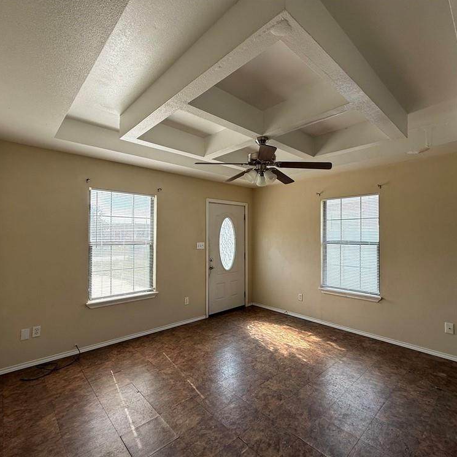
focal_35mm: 17
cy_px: 231
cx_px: 242
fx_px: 254
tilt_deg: +1.4
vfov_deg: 84.0
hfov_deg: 83.9
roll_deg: -0.4
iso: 64
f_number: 2.2
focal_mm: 2.22
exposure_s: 1/267
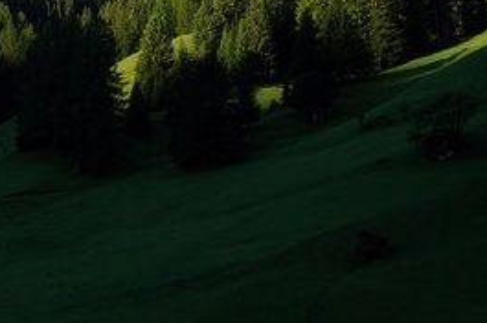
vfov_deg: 12.7
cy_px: 101
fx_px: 1446
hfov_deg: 18.0
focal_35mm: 107
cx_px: -133
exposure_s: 1/40
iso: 160
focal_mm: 26
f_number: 14
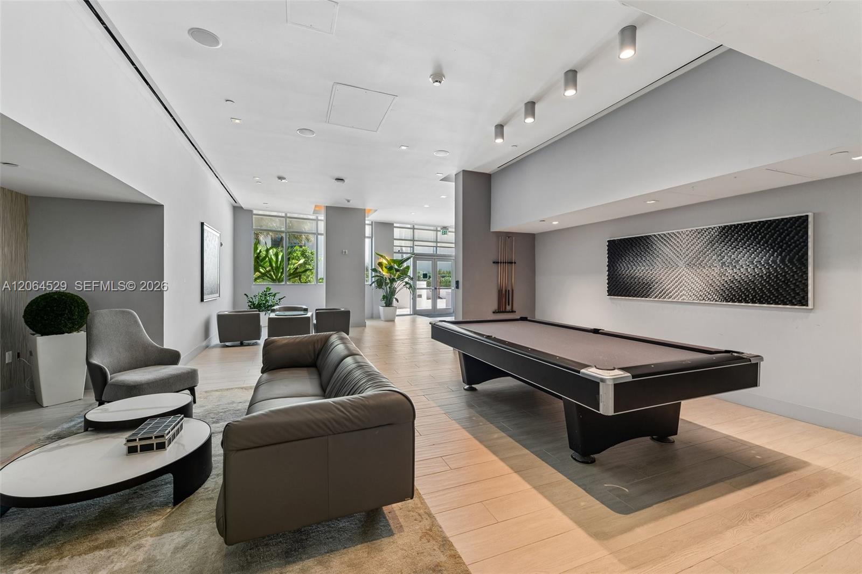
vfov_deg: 81.2
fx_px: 335
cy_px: 287
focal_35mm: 14
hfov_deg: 104.3
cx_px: 431
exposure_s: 1/6
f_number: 9
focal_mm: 14
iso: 200
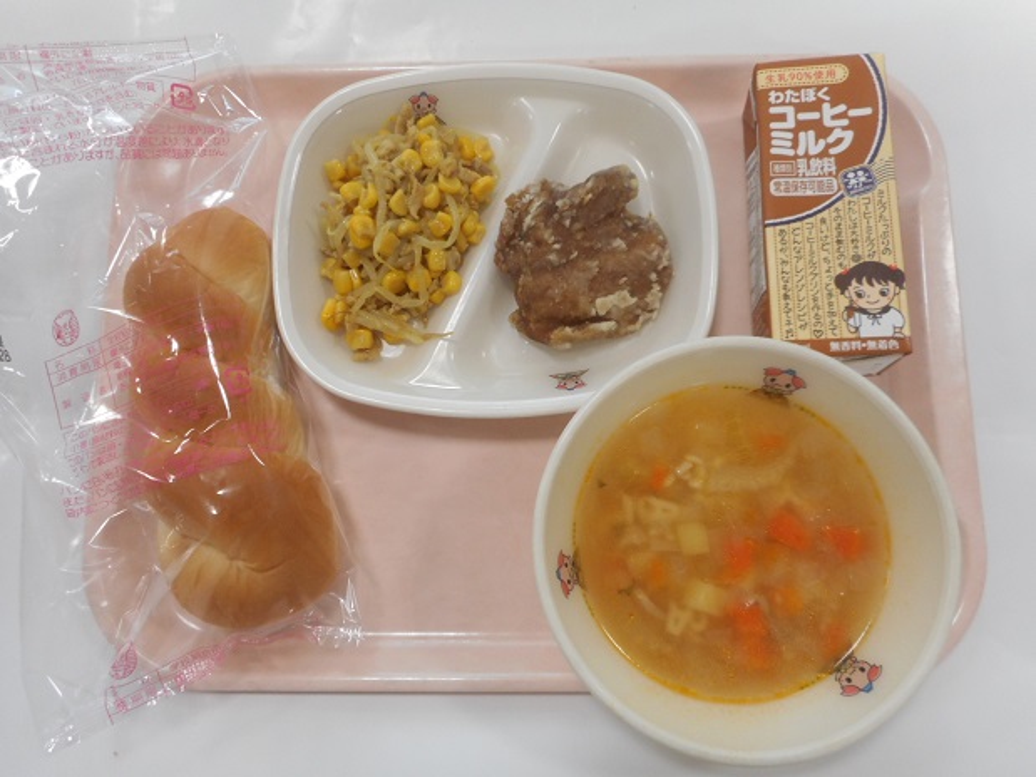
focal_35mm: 25
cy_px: 388
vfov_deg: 54.9
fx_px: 748
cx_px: 518
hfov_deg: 69.4
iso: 160
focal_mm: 4.5
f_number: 3.7
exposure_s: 1/30
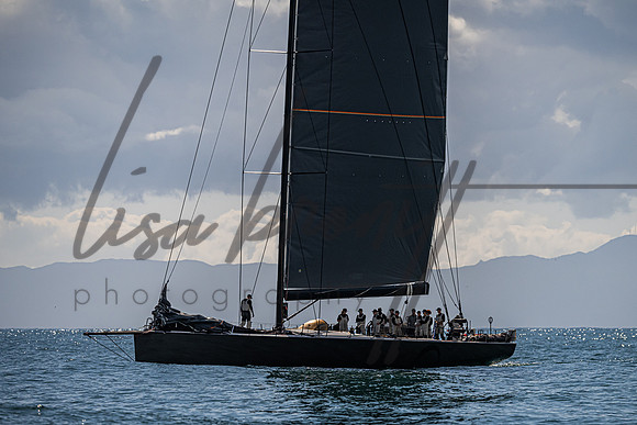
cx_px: 347
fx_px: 5784
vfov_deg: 4.2
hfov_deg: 6.3
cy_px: 271
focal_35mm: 327
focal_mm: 250
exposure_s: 1/6400
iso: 400
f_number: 5.6
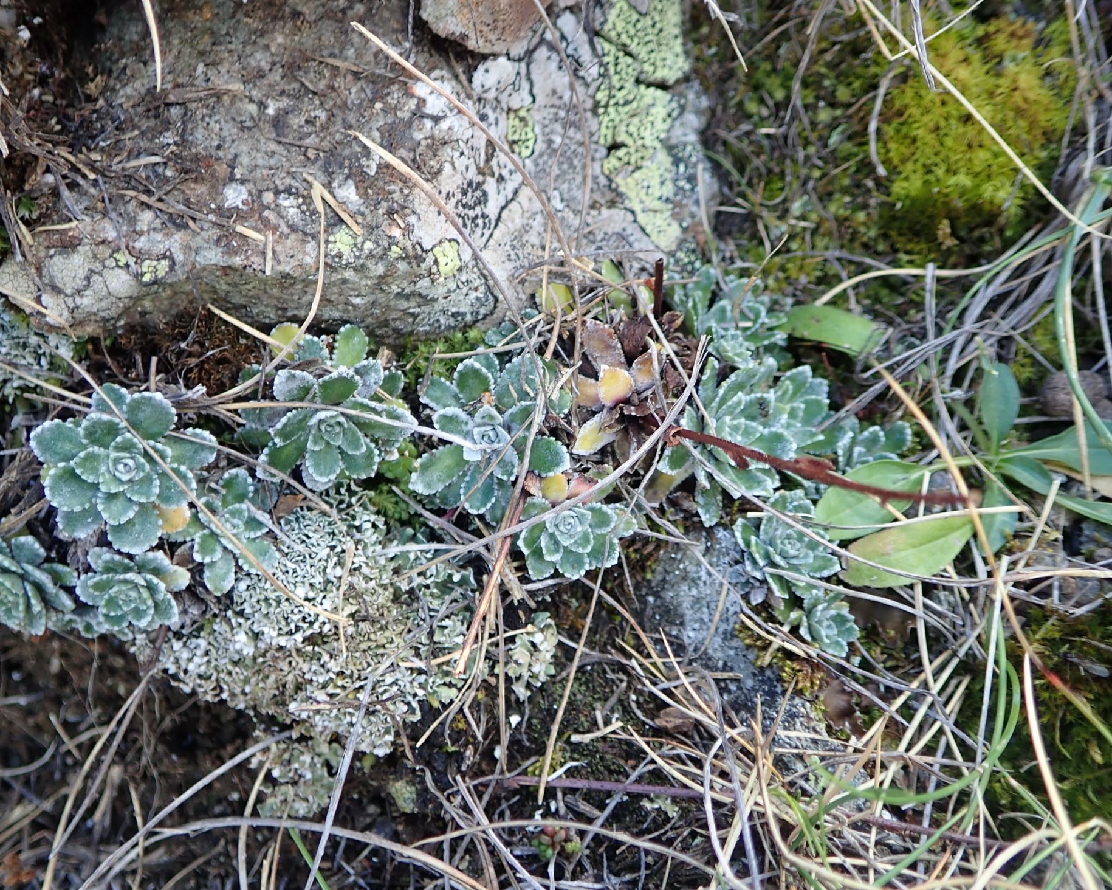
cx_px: 554
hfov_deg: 55.7
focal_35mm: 32
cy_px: 436
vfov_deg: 45.8
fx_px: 1053
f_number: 2.3
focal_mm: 5.5
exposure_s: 1/60
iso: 100
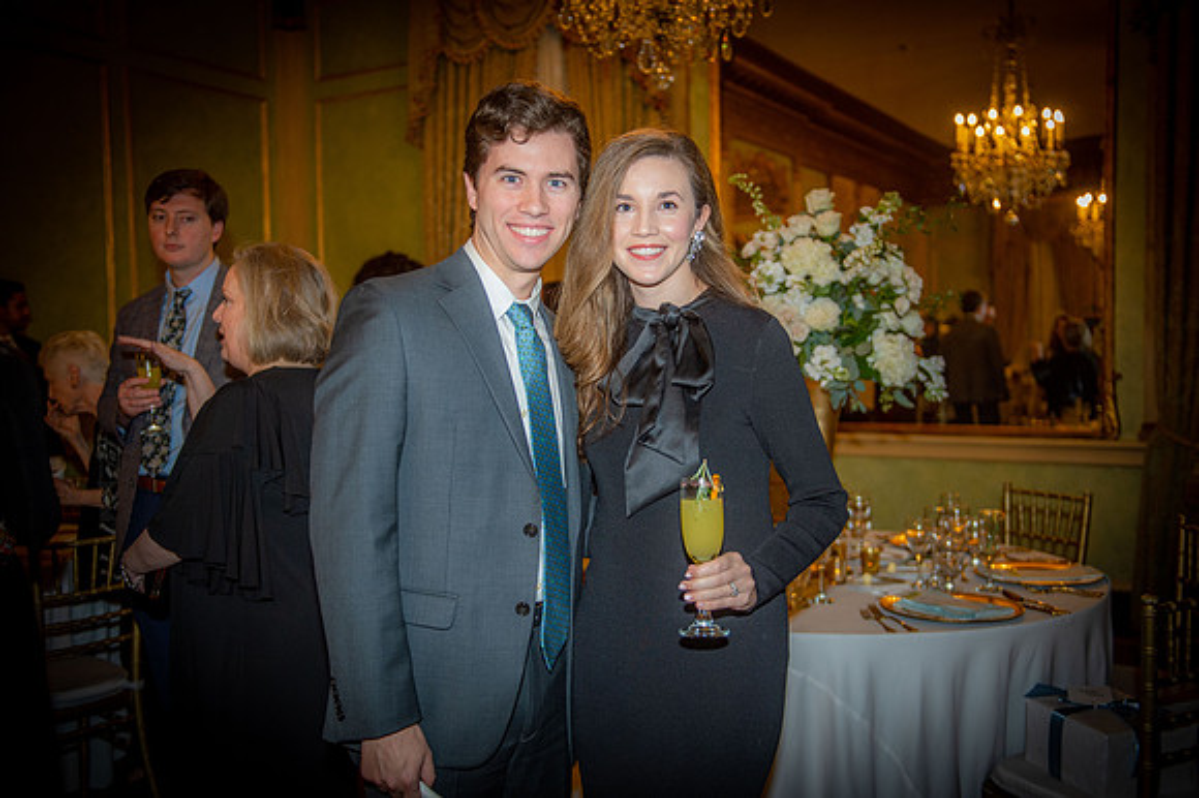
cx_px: 600
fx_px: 1165
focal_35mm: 35
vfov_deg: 37.8
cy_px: 399
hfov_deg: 54.5
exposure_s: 1/100
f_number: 2.8
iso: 1250
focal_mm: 35
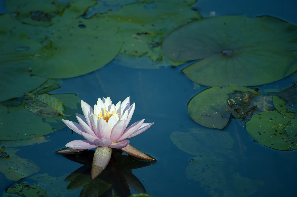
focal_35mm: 300
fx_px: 2473
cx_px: 148
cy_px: 98
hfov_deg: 6.9
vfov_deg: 4.6
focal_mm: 200
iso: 400
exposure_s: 1/250
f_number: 5.6
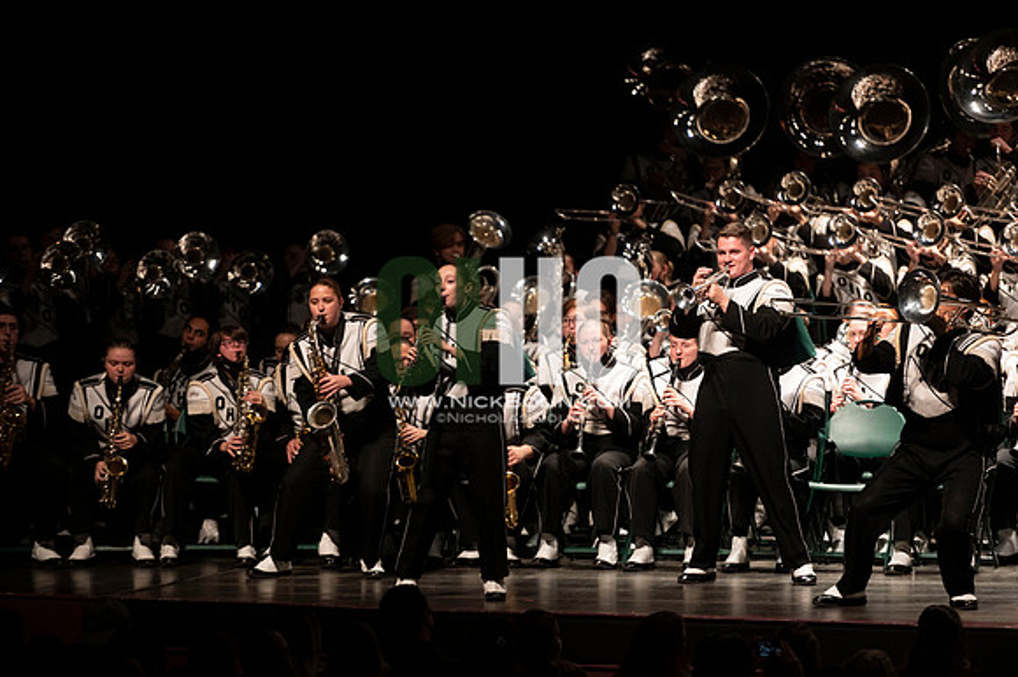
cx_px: 509
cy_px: 338
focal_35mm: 200
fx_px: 5652
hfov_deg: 10.3
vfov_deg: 6.9
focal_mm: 200
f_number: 2.8
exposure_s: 1/500
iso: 2500
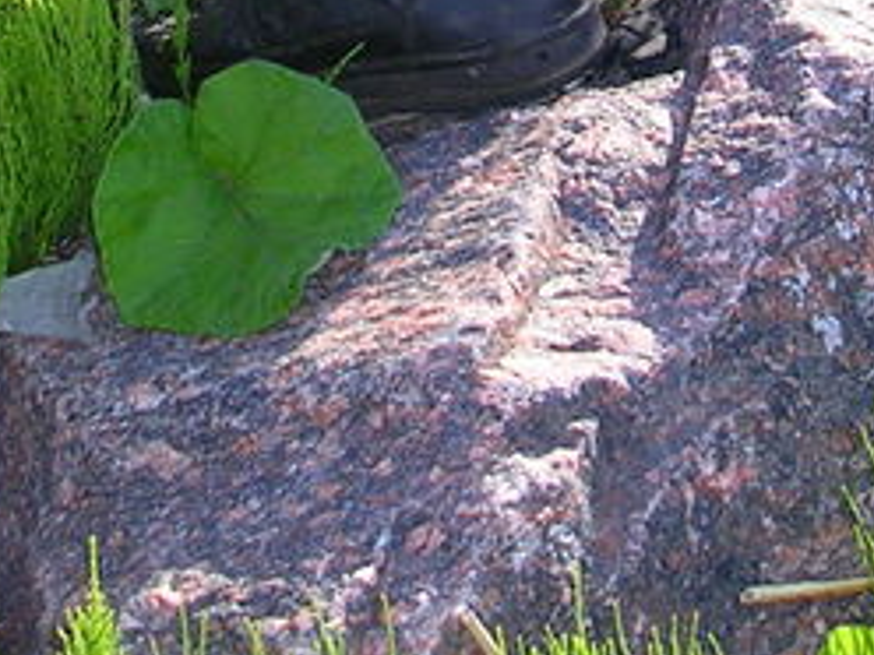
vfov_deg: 10.3
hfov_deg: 14.3
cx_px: 465
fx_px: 3484
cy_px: -407
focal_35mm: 138
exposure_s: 1/378
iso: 50
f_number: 2.8
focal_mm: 5.8
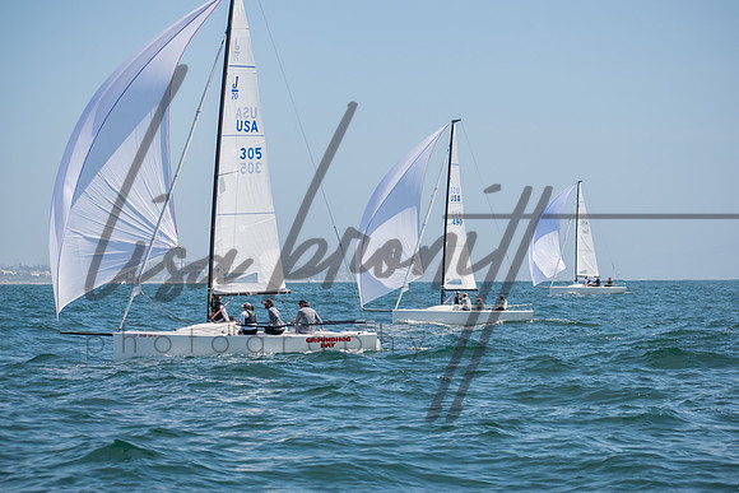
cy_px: 246
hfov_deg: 17.1
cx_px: 370
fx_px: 2464
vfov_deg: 11.4
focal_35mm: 120
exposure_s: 1/1000
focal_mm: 80
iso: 200
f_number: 6.3
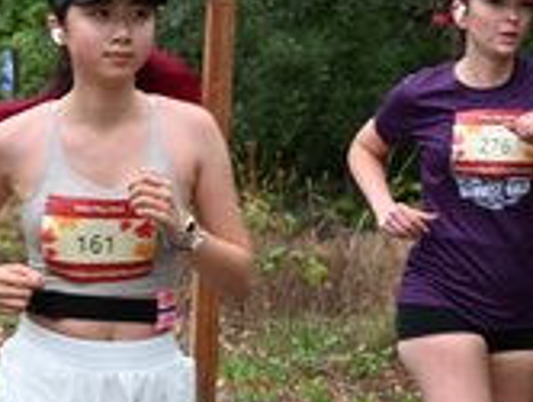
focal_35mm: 223
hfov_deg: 8.8
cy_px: 217
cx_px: 80
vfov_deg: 6.7
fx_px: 3439
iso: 640
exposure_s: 1/125
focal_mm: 70
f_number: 6
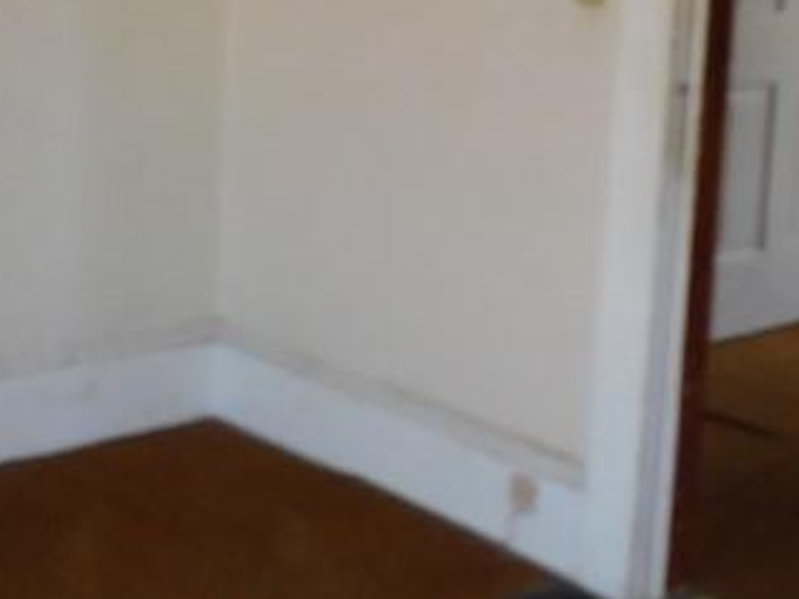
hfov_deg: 24.2
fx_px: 1777
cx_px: 3
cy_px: 70
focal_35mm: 77
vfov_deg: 18.8
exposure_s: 1/30
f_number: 3.3
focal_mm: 4.3
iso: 200
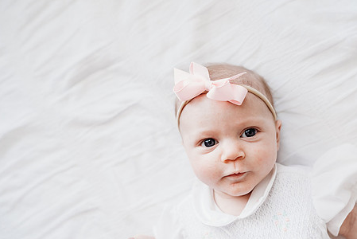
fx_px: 308
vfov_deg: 42.3
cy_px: 133
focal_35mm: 31
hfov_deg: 59.5
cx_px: 223
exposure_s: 1/100
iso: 1000
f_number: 2.8
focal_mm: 24
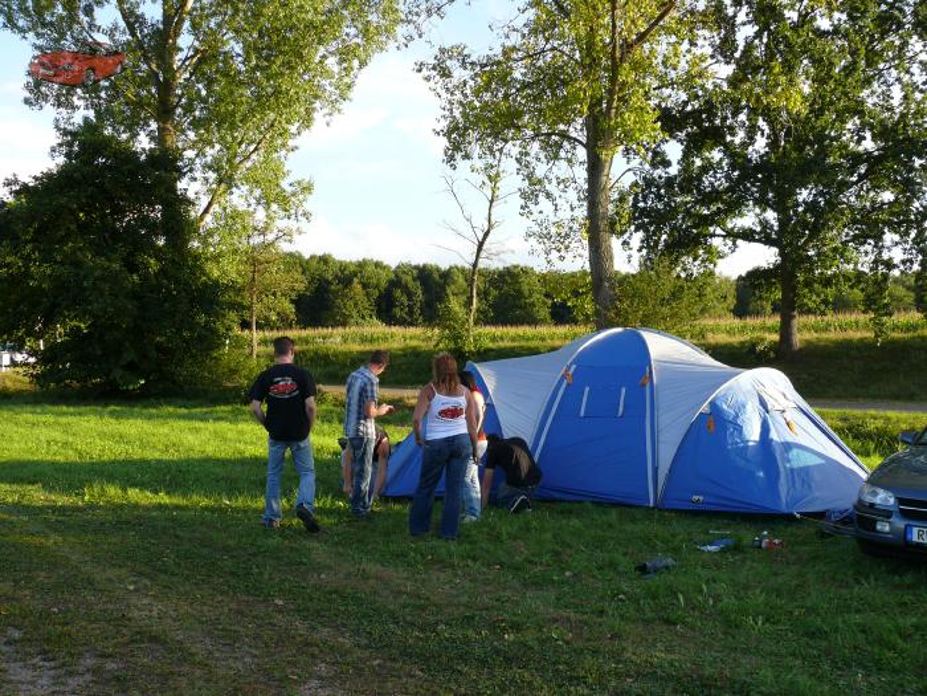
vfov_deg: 40.7
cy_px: 348
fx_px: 937
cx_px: 464
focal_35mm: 35
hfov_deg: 52.6
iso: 100
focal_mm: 7.4
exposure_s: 1/200
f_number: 4
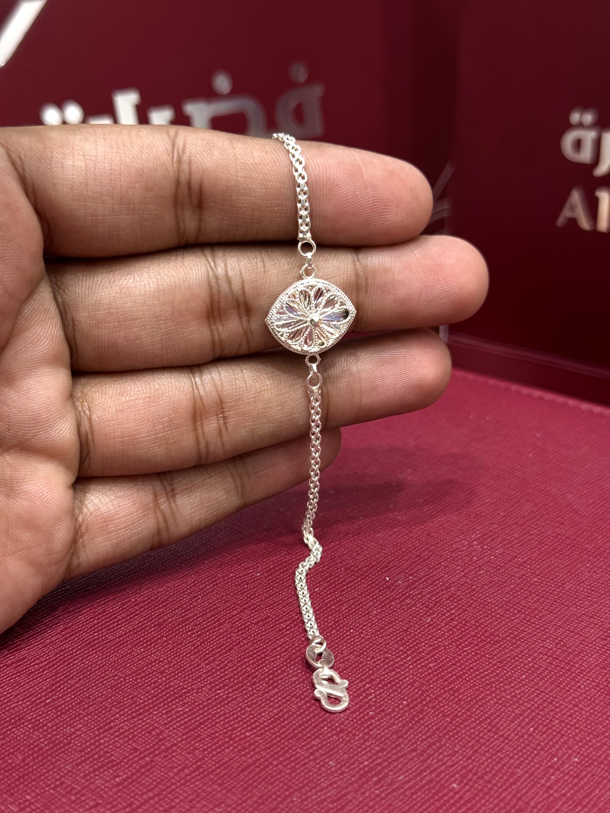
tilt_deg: -23.3
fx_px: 1128
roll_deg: +1.4
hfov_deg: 30.3
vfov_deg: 39.7
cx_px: 305
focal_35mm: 48
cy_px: 406
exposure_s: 1/100
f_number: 1.78
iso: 64
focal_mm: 6.76
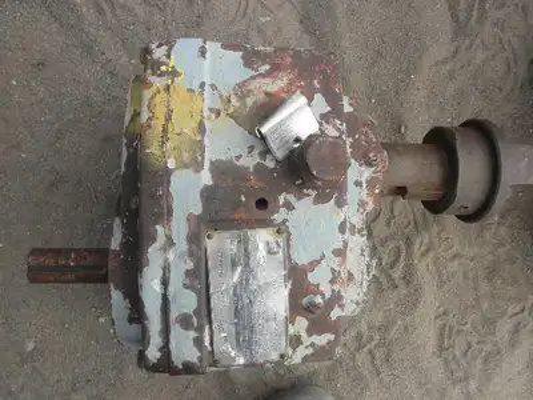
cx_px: 266
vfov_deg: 49.7
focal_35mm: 28
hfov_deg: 63.4
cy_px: 200
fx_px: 431
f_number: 3
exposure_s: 1/400
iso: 64
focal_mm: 5
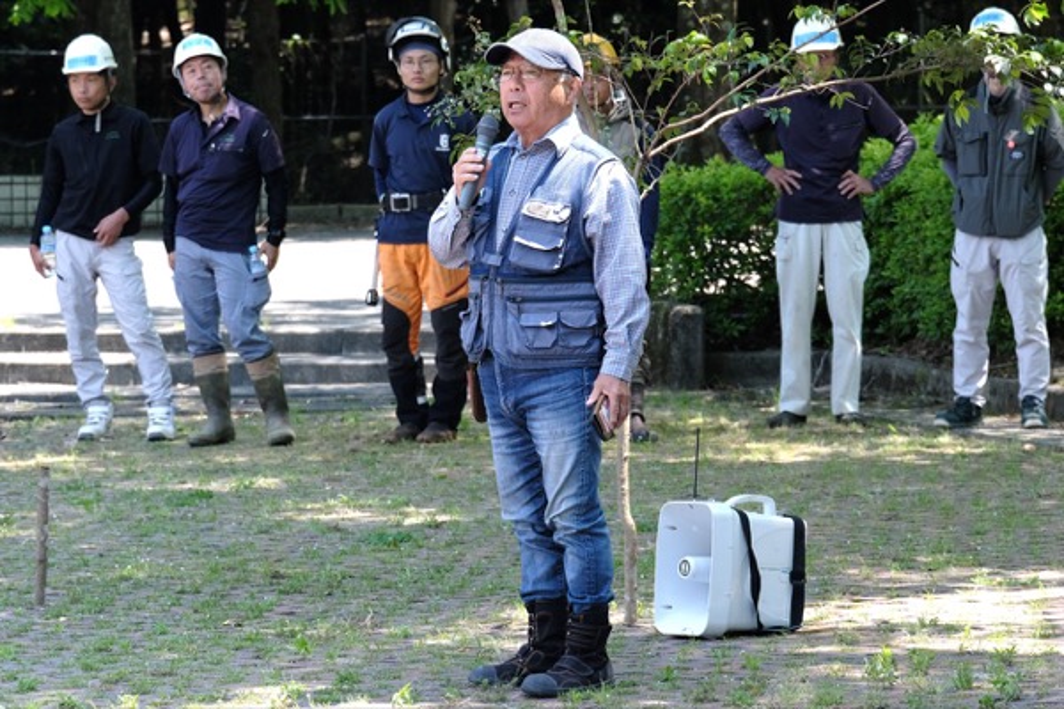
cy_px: 354
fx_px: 4226
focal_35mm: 143
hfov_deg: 14.3
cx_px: 532
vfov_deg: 9.6
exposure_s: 1/280
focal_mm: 95.4
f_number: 6.4
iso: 800
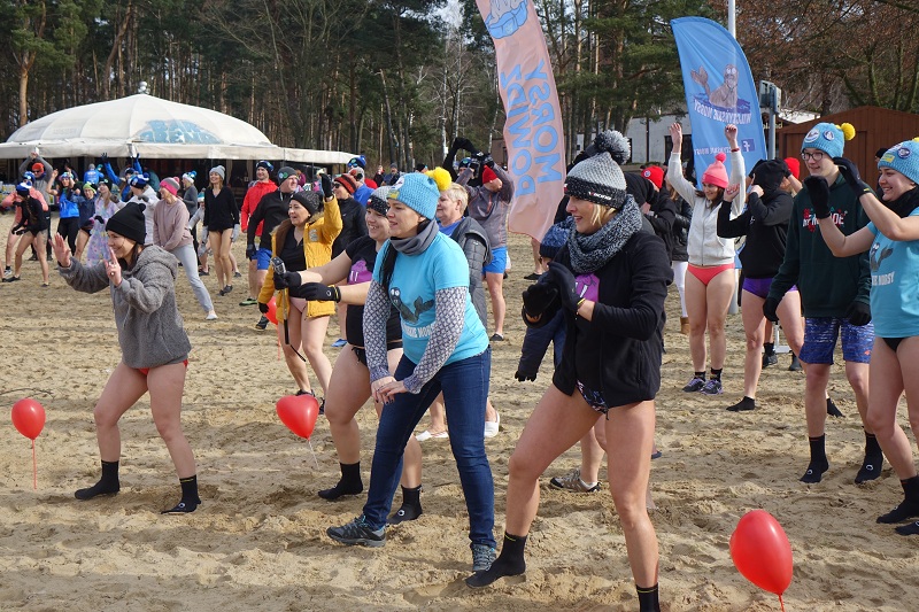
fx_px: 1353
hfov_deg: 37.5
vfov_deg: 25.5
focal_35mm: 53
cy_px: 306
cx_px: 460
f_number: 4
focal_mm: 19.37
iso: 125
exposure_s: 1/500
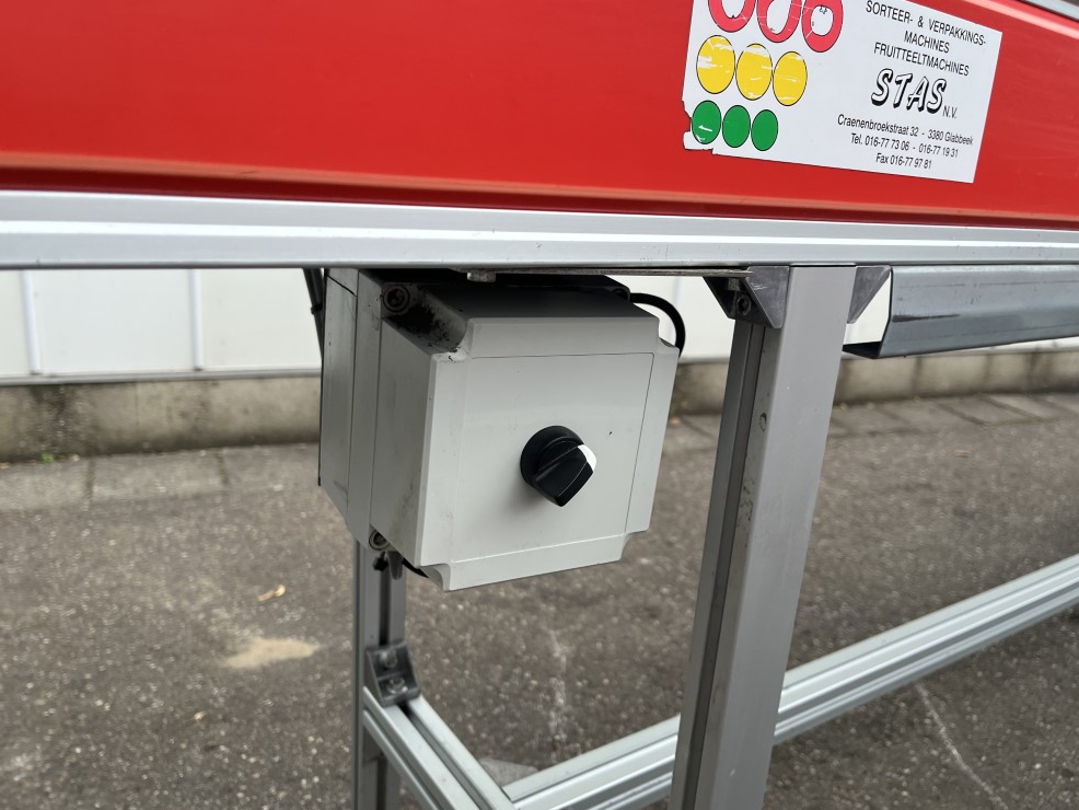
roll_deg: -5.2
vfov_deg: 51.4
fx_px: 842
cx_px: 544
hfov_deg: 65.3
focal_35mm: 27
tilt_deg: -16.5
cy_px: 417
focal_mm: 5.1
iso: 50
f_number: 1.6
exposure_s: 1/1832
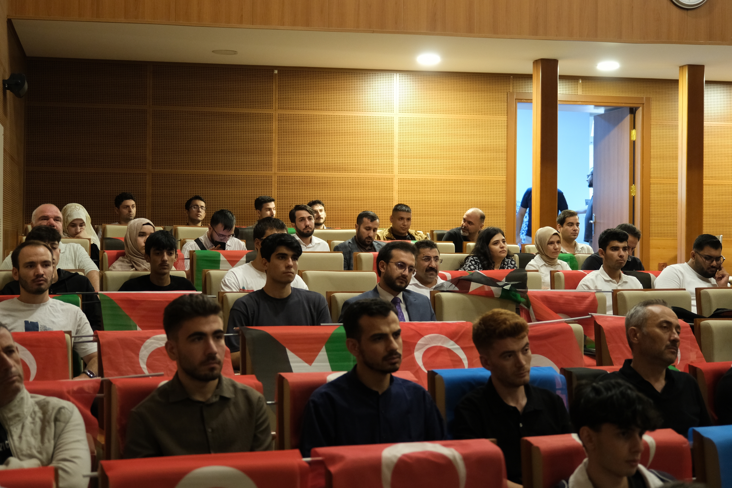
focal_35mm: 56
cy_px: 244
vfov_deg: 24.2
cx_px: 366
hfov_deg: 35.6
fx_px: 1139
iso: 2000
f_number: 4
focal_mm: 37.6
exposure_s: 1/15
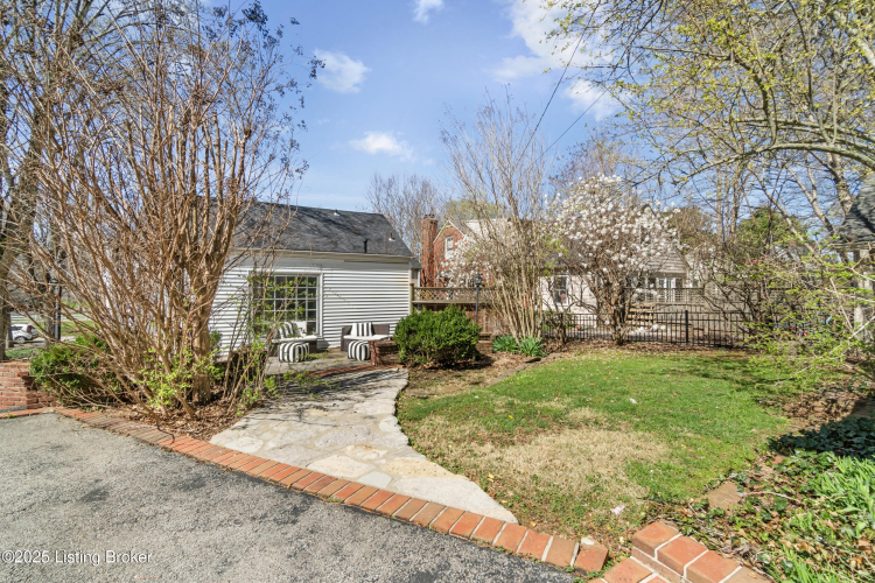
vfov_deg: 77.3
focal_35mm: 15
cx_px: 438
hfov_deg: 100.4
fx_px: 365
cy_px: 292
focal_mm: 10
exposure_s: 1/250
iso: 400
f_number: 9
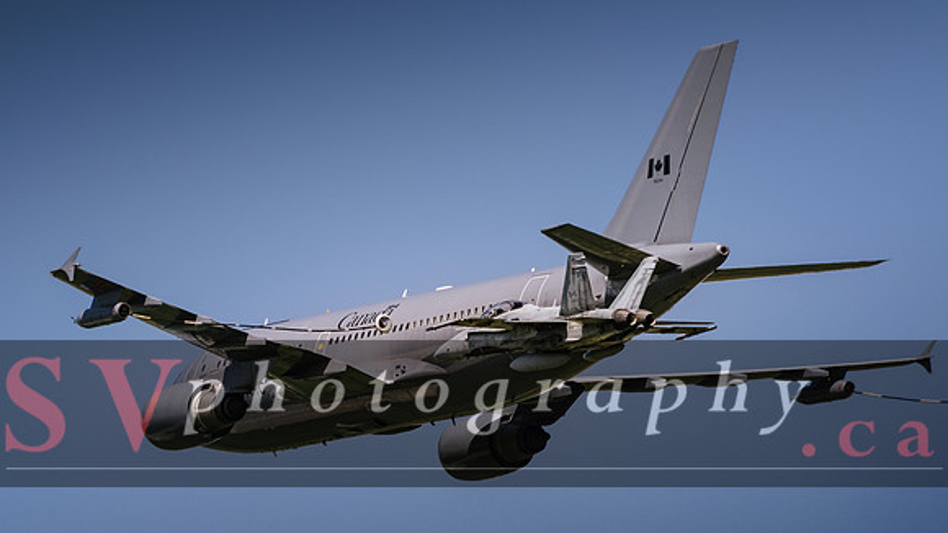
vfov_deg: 2.0
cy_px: 373
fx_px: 15111
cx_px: 375
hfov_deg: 3.6
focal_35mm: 601
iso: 200
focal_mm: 410
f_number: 5.6
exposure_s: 1/2000
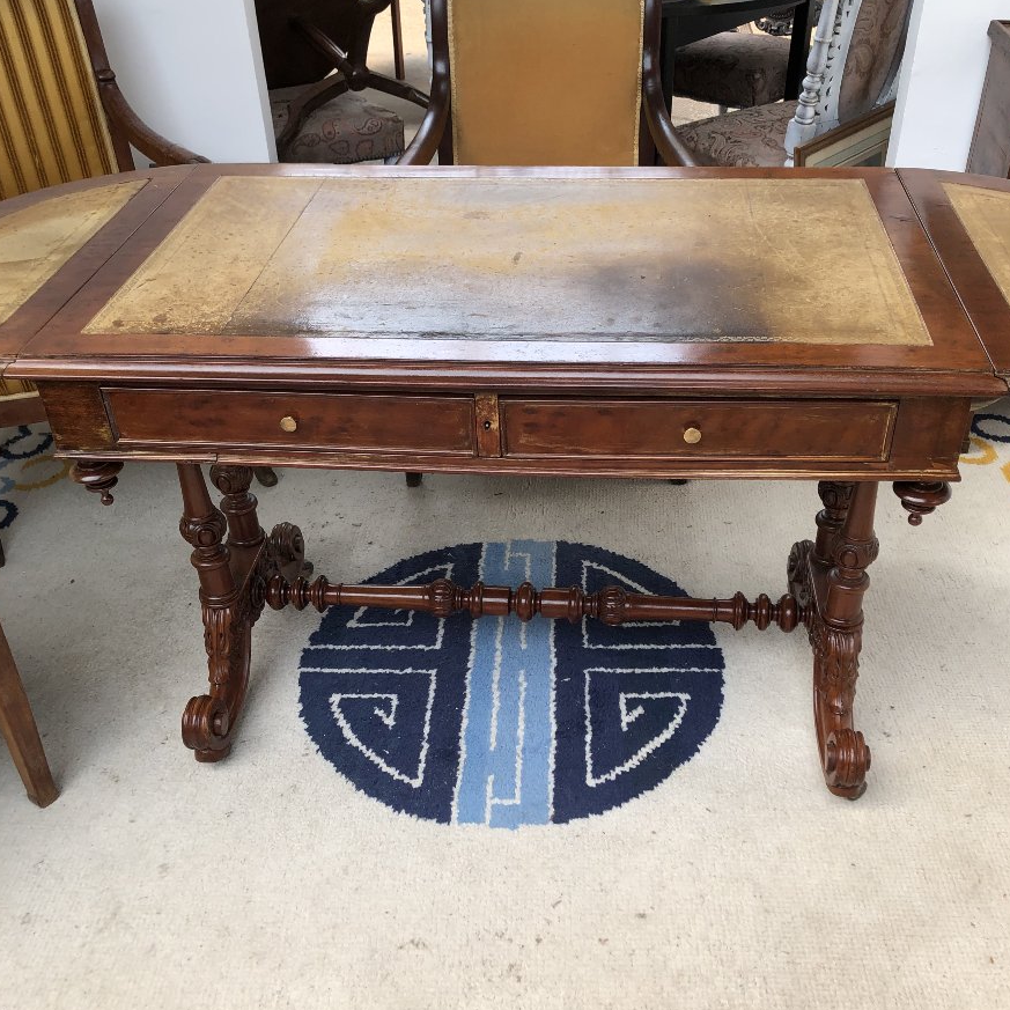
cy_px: 590
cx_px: 510
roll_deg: +3.0
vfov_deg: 48.2
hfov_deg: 48.4
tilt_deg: -37.8
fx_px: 1122
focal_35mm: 34
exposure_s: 1/206
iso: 20
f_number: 1.8
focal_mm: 3.99
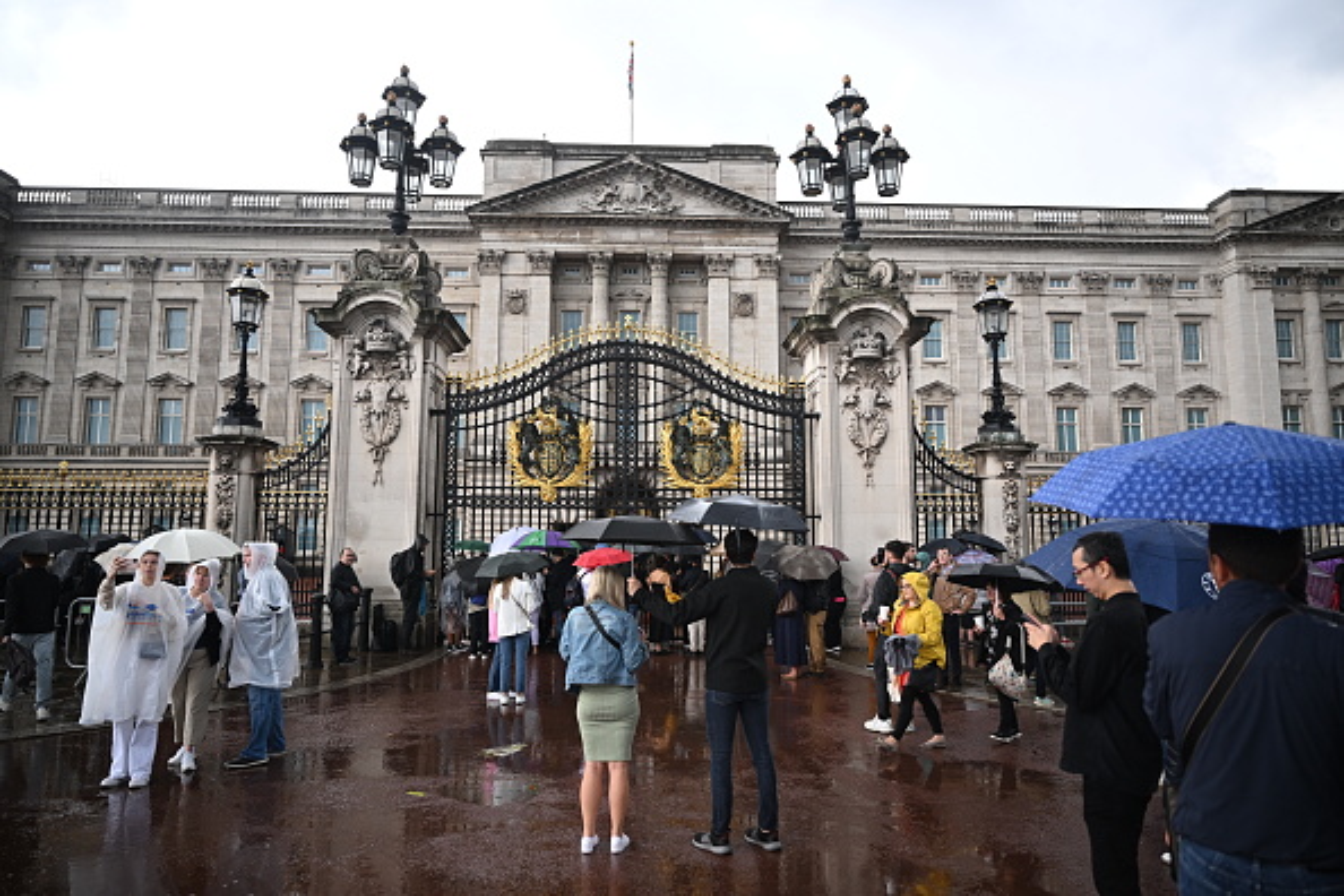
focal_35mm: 24
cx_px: 672
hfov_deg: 73.7
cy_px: 448
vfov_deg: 53.1
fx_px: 896
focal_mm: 24
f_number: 2.8
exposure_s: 1/1250
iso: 640
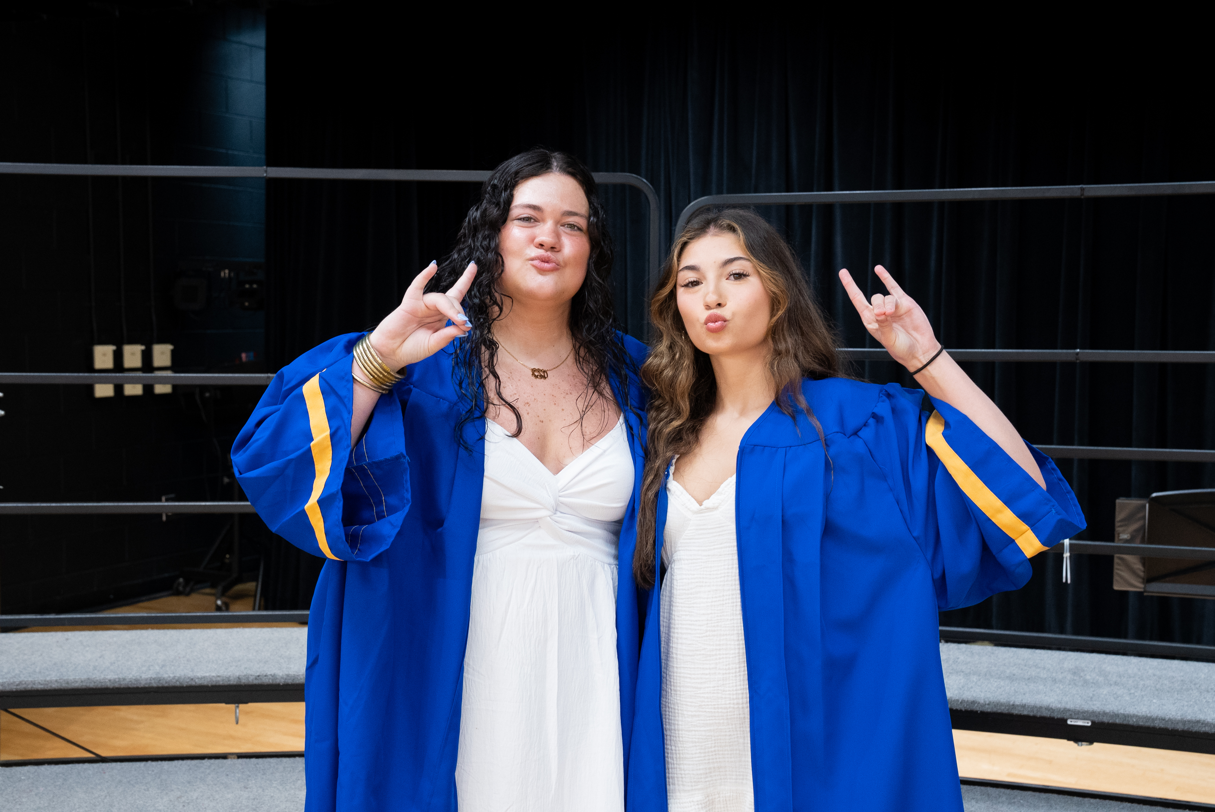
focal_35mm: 45
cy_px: 406
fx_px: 1520
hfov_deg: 43.6
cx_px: 608
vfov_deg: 29.9
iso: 4000
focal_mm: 45
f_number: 7.1
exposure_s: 1/100
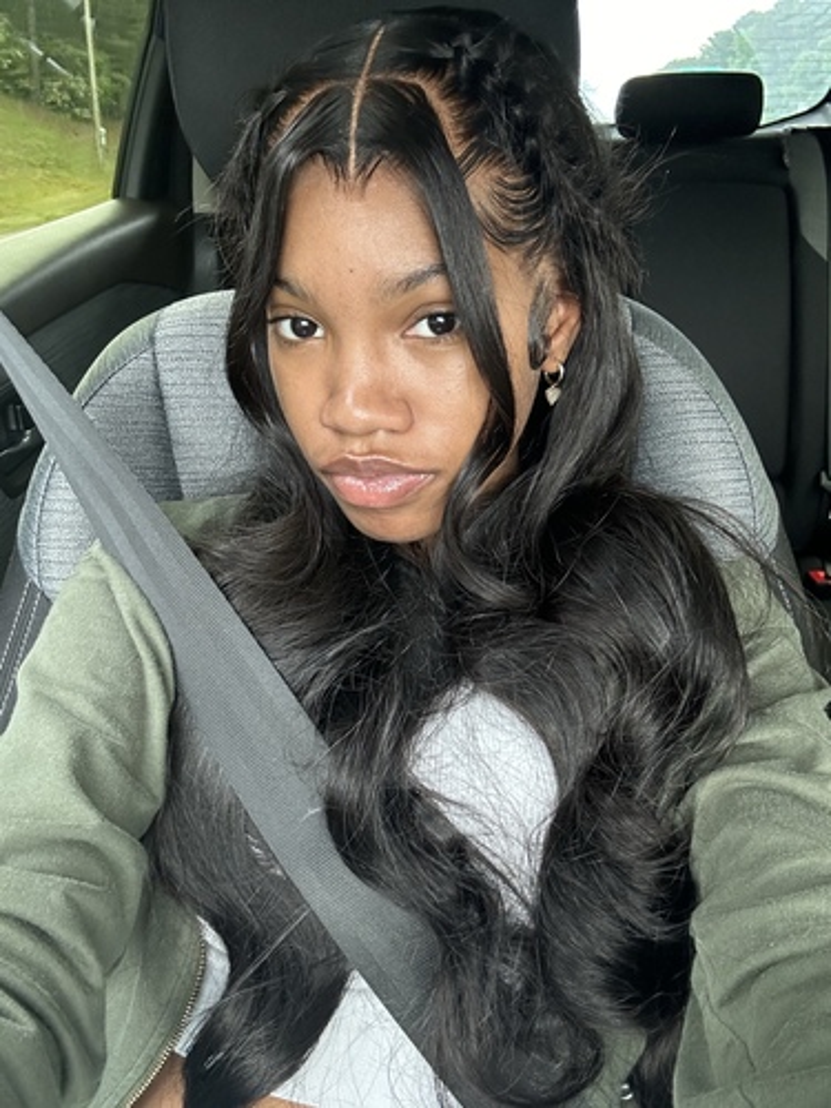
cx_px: 416
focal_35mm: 30
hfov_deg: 46.8
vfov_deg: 60.0
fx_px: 960
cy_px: 554
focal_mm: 2.69
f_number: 1.9
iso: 80
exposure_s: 1/60
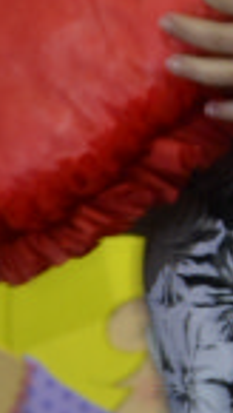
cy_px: -9
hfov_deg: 2.4
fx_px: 5621
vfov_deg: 4.2
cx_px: 374
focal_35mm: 514
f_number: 5.6
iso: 3200
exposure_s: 1/20
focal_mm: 95
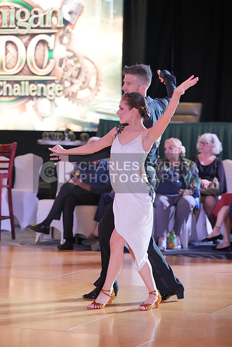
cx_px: 116
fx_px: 1294
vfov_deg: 15.3
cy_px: 174
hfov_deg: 10.2
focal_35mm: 134
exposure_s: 1/500
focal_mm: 134
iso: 6400
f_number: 3.5
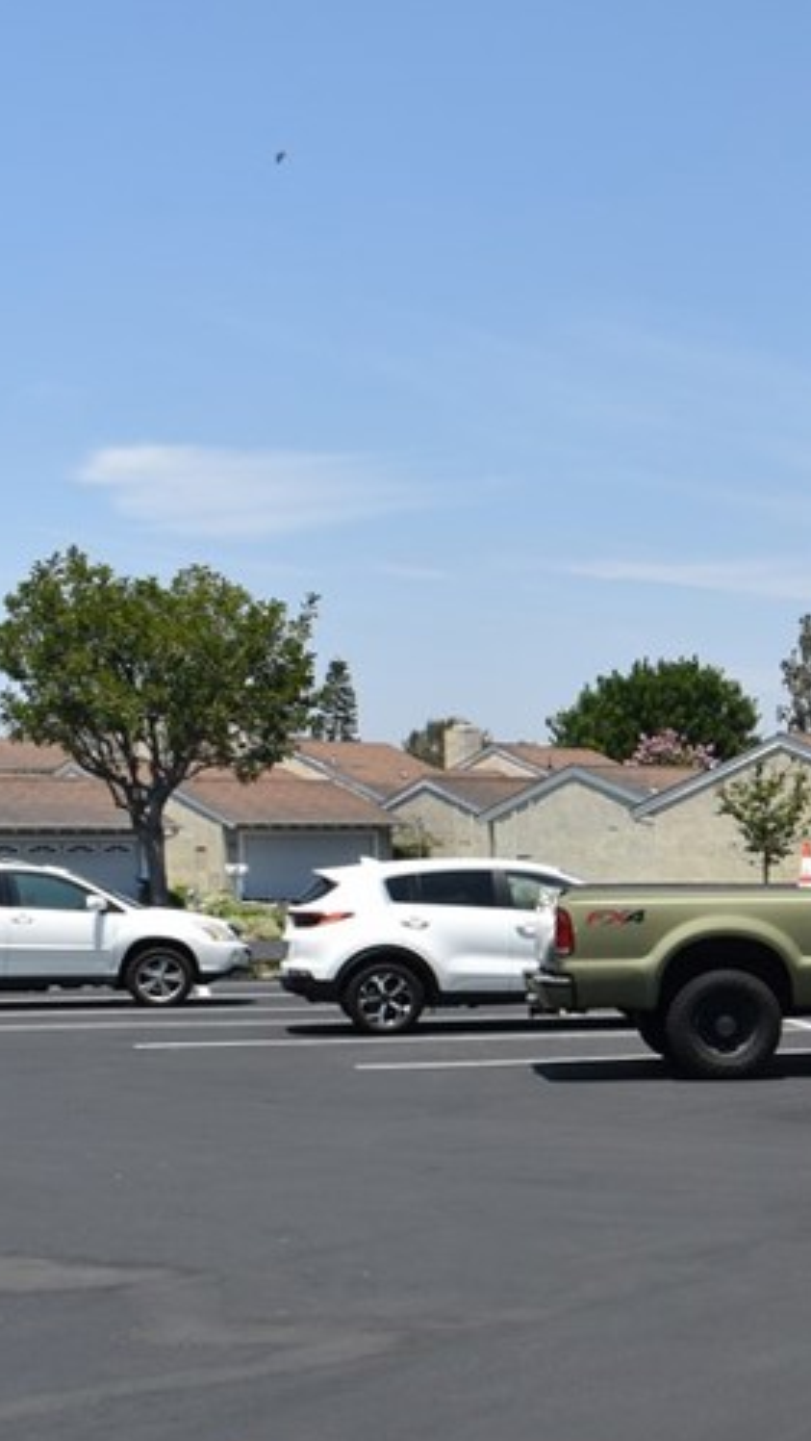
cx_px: 1126
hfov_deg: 18.9
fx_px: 2215
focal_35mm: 58
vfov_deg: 35.7
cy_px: 928
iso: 100
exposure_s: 1/200
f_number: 10
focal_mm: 18
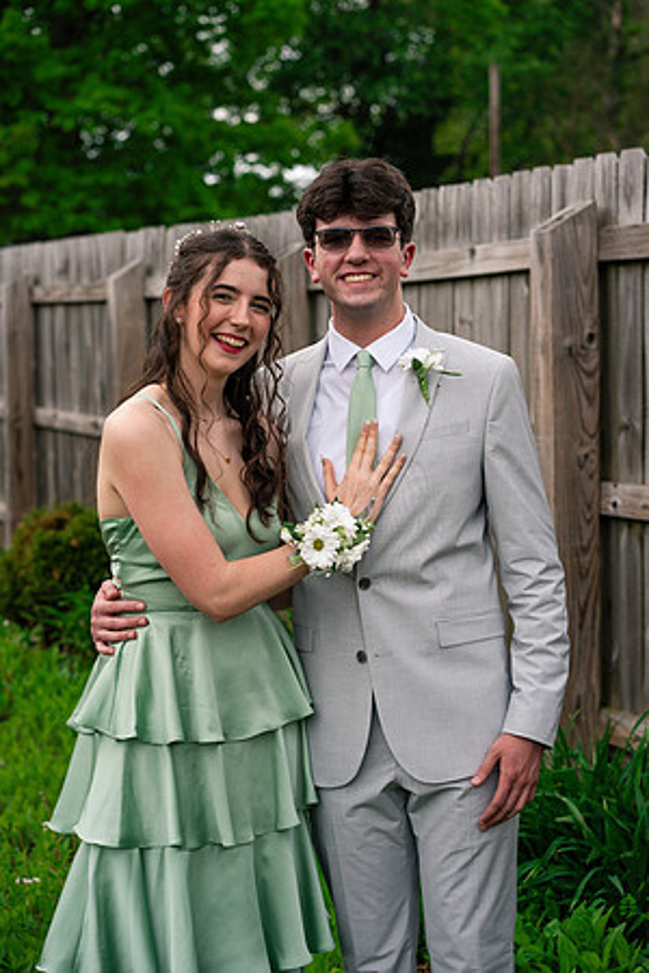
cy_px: 486
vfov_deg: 23.9
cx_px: 324
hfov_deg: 16.1
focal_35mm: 85
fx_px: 2298
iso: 400
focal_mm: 85
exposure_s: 1/640
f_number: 5
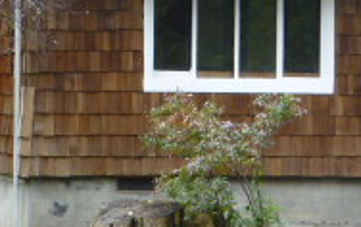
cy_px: 62
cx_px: 323
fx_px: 3014
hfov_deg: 6.8
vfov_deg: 4.3
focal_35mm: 306
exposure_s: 1/60
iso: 200
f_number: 5.2
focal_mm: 15.1
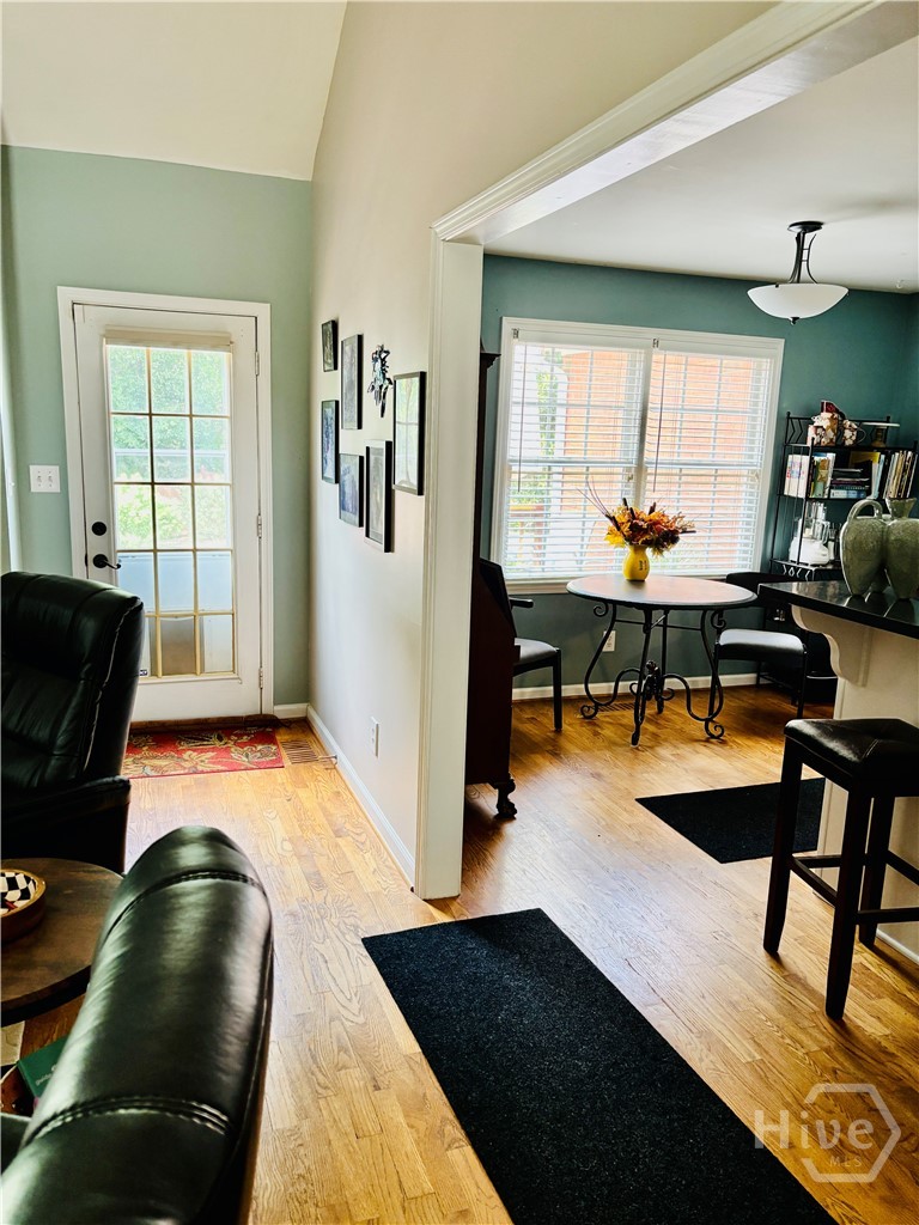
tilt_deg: -11.4
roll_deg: -1.4
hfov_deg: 53.1
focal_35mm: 26
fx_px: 920
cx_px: 460
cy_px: 612
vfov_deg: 67.3
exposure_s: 1/69
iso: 125
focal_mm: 5.96
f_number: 1.6
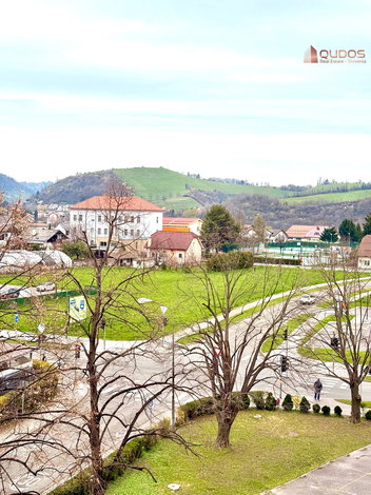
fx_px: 687
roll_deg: -2.8
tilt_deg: -2.5
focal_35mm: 48
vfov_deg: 39.7
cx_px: 186
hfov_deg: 30.2
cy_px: 248
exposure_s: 1/2577
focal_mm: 6.76
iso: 64
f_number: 1.78
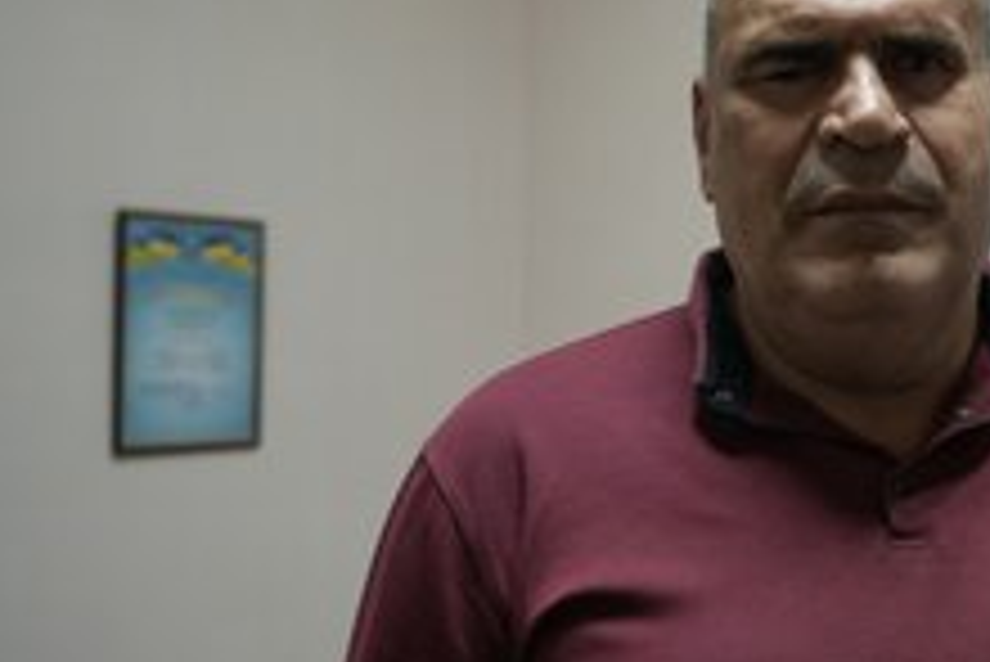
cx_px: 860
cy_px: 354
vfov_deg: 22.7
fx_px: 1651
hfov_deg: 32.0
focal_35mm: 60
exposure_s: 1/50
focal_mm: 33
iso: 250
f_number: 2.8
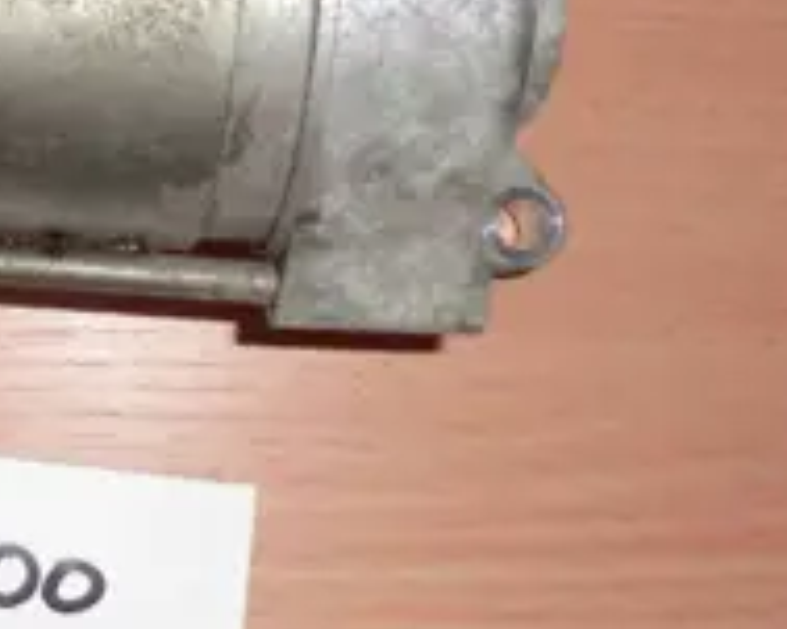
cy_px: 183
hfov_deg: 25.5
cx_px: -150
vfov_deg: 22.6
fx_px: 1560
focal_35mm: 67
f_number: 3.2
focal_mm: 4.9
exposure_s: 1/60
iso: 125
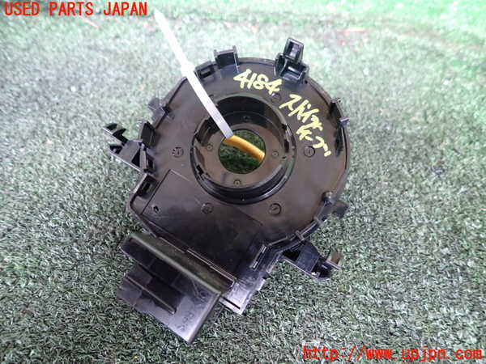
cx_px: 243
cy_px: 182
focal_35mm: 25
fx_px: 351
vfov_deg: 54.9
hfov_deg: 69.4
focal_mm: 4.5
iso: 640
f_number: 2
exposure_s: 1/30
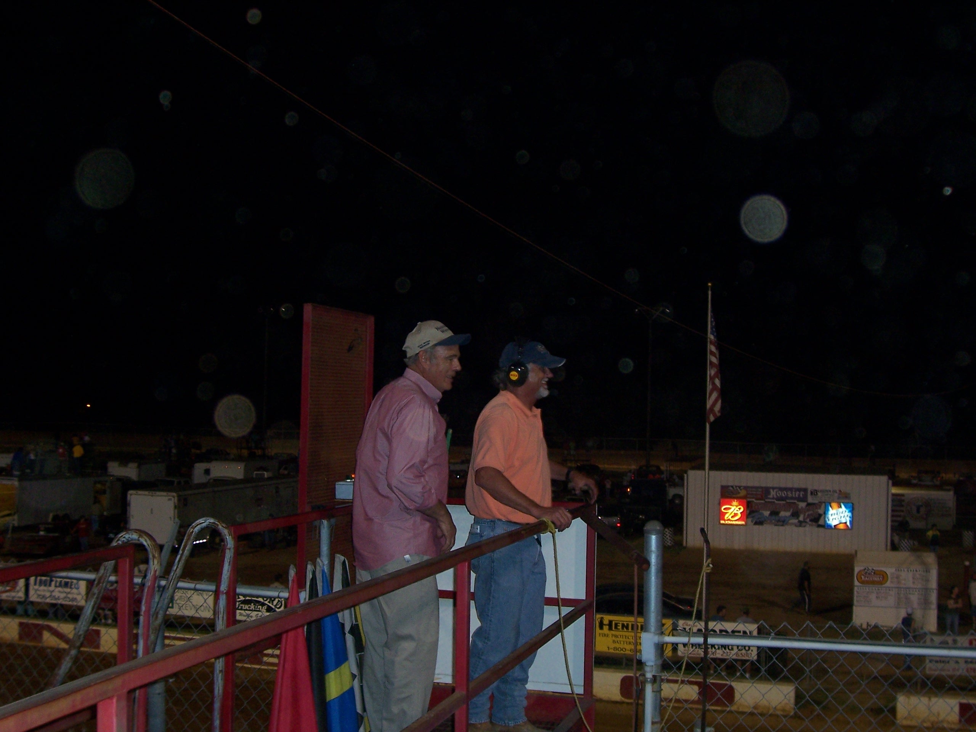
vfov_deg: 34.3
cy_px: 366
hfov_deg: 44.8
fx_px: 1184
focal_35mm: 42
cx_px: 488
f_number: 3
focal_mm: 7
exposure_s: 1/60
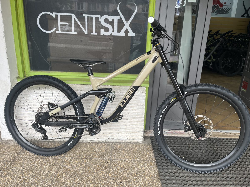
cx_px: 125
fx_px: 188
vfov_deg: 53.1
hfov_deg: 67.3
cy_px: 94
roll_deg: -1.4
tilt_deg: -17.6
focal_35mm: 26
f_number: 1.6
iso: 40
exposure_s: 1/248
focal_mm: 5.1
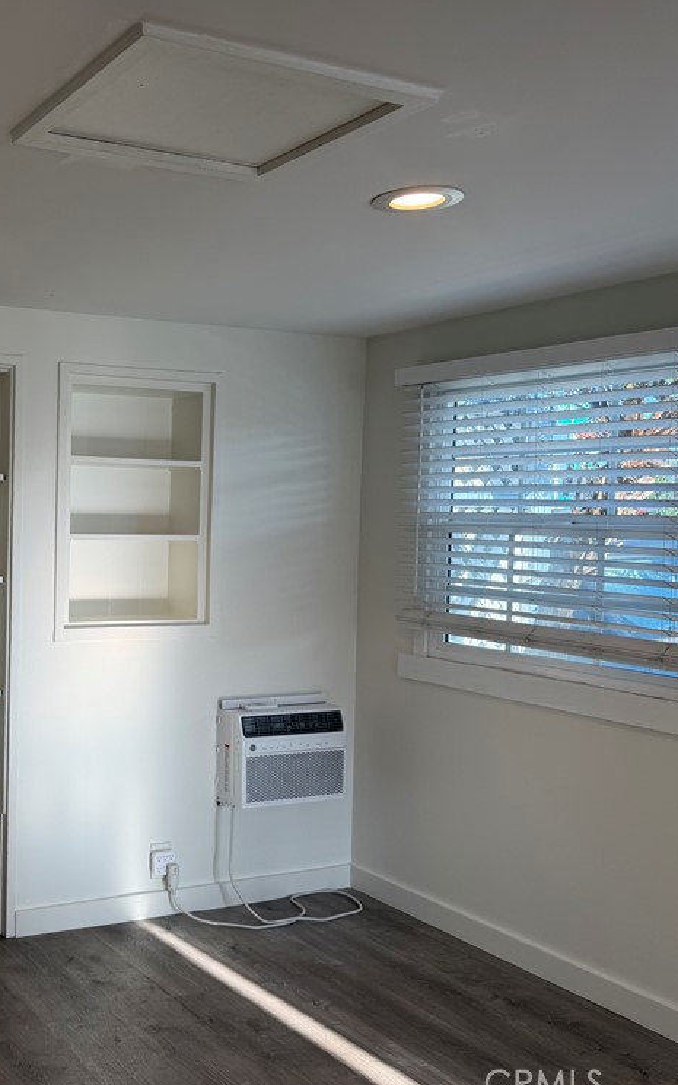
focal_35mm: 35
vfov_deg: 55.3
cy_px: 544
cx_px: 9
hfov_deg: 33.4
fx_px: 1035
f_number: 1.78
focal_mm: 6.76
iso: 64
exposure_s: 1/242
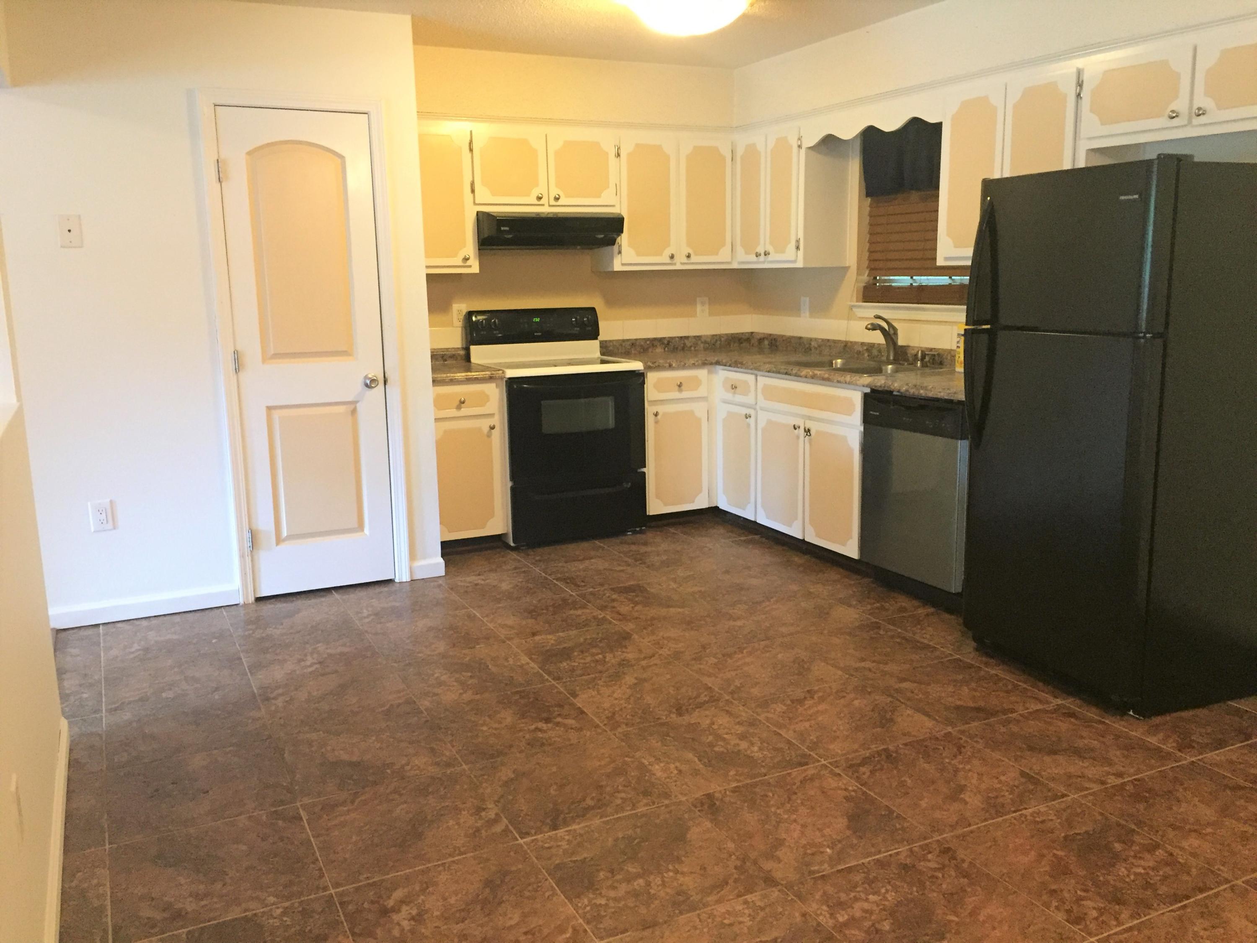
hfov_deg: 61.7
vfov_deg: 48.2
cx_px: 628
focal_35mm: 29
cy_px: 472
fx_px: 1053
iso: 320
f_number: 2.2
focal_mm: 4.15
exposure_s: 1/15
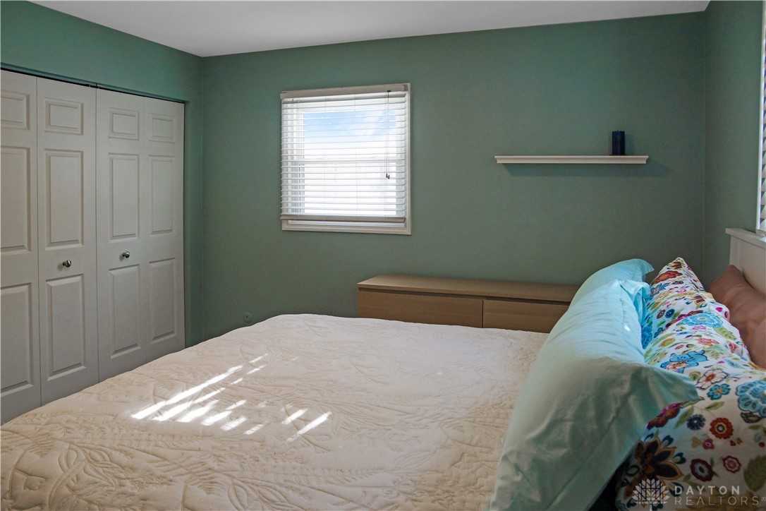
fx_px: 574
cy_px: 256
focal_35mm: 27
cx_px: 383
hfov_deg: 67.4
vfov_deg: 47.9
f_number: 5
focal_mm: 18
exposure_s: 1/100
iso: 400
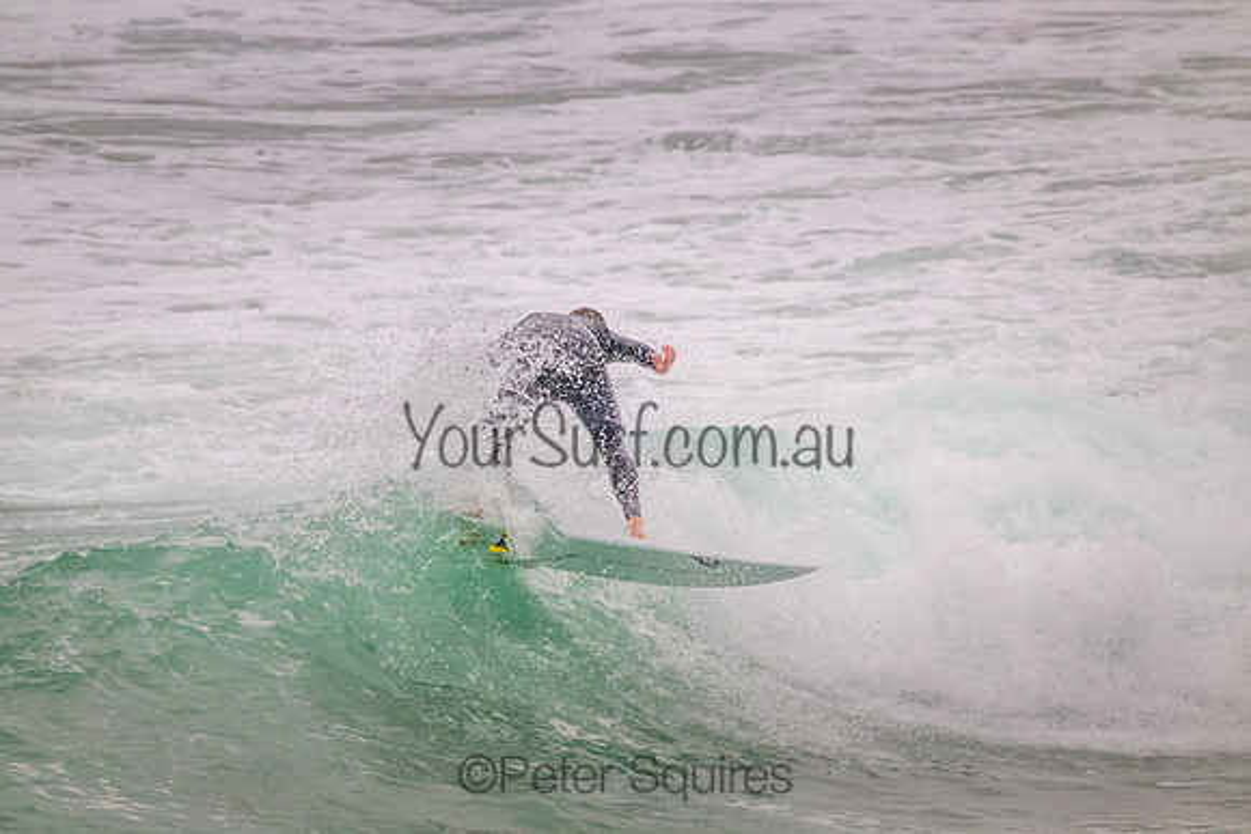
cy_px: 417
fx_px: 27805
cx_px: 626
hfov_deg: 2.6
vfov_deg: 1.7
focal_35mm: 800
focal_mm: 800
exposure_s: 1/1250
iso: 2800
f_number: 11
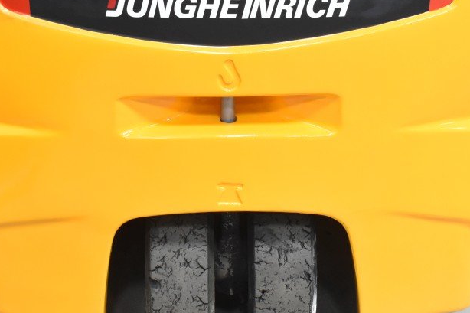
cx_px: 234
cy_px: 129
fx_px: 1149
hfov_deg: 23.1
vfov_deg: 15.5
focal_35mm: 88
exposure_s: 1/30
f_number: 5.6
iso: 1600
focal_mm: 30
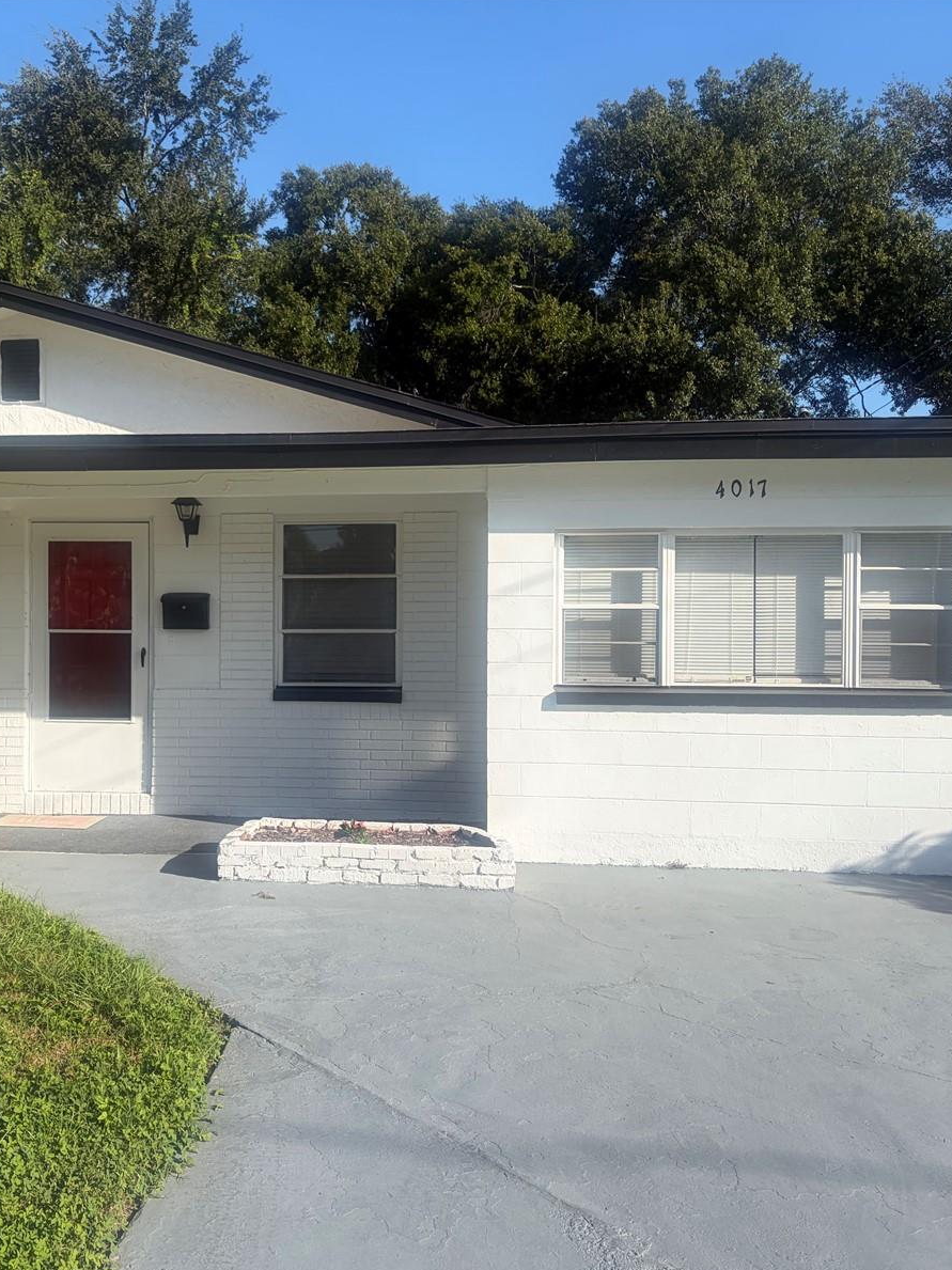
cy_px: 637
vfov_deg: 52.6
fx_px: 1284
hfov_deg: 40.1
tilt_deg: -0.1
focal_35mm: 35
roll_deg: -0.6
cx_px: 310
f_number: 1.6
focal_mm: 5.96
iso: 50
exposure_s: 1/3448
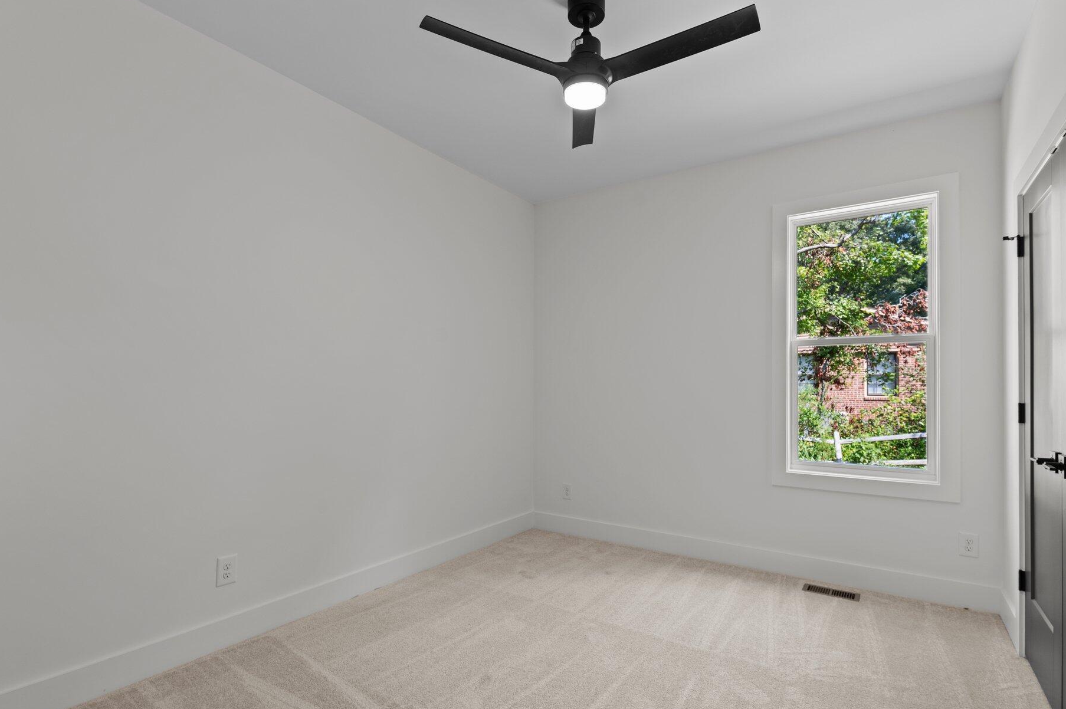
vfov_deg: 70.3
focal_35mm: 17
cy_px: 374
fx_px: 503
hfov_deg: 93.2
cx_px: 559
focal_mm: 15
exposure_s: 1/8
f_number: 6.3
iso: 400
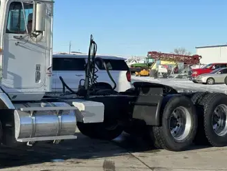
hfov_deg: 20.8
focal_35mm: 93
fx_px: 610
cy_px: 68
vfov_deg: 15.9
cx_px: 36
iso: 64
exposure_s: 1/5263
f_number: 1.78
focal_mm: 6.86
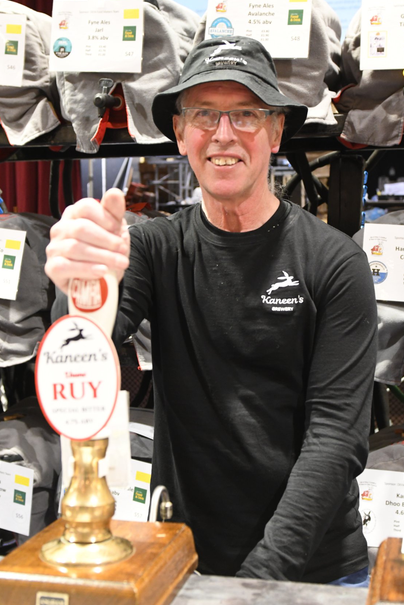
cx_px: 225
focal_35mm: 52
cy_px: 265
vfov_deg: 38.1
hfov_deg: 26.0
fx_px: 875
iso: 2000
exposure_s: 1/15
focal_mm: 28
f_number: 3.5
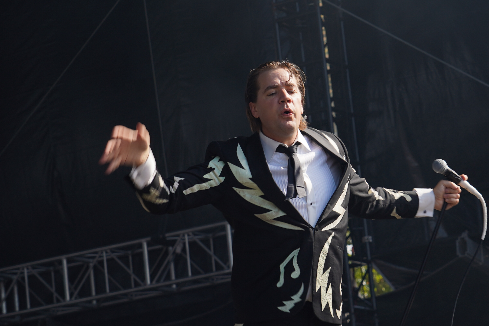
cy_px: 166
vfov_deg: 9.2
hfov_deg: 13.8
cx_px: 274
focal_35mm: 149
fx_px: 2024
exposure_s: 1/200
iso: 100
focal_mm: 75
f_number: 6.3
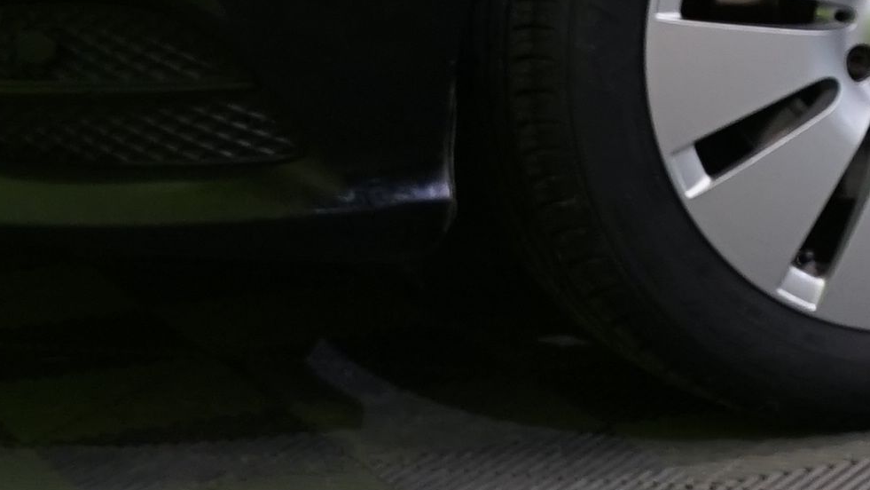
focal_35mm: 205
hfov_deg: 9.9
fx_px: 4730
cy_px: -562
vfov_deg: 5.8
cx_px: 1631
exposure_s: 1/30
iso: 640
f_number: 6.3
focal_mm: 32
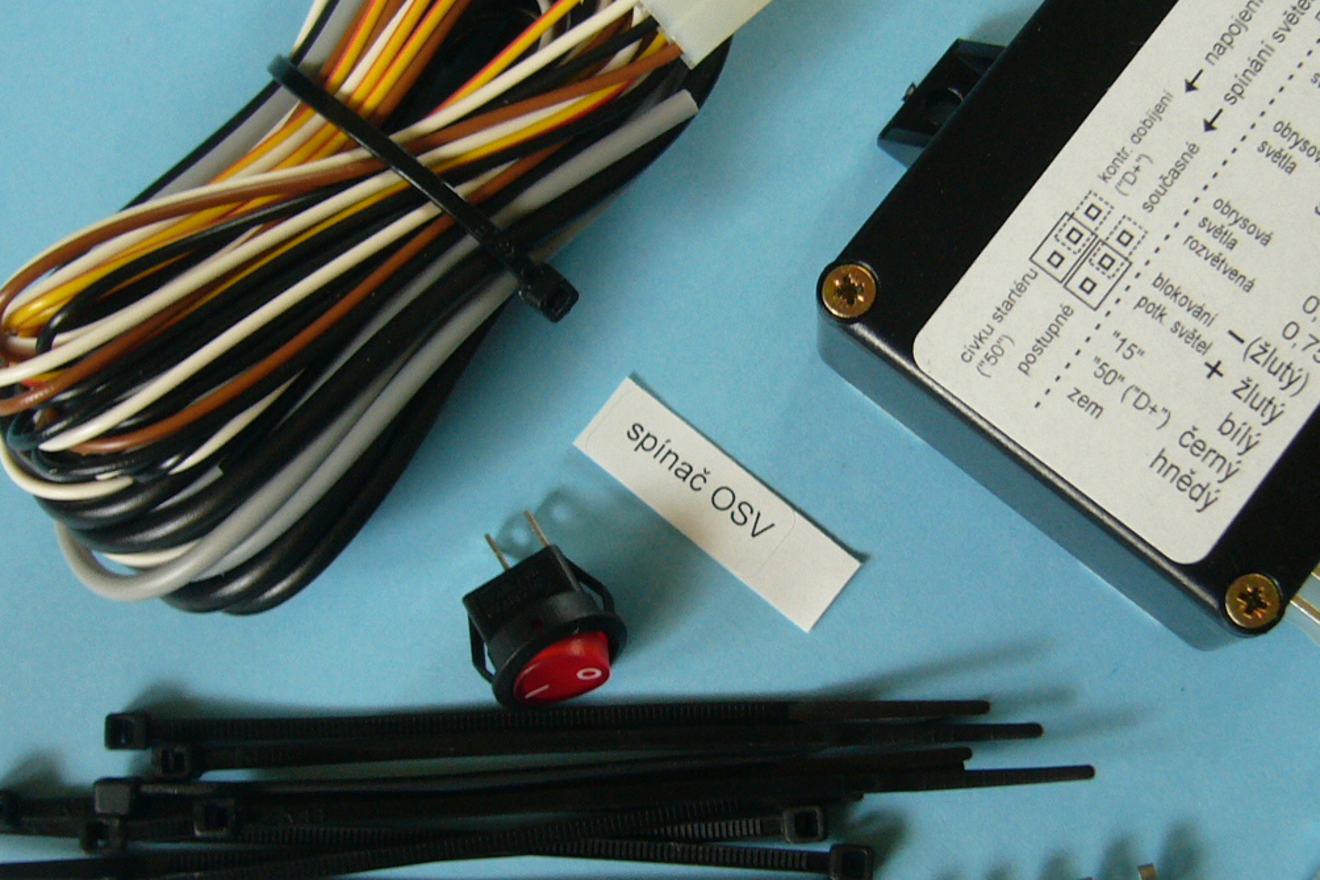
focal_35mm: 58
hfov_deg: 34.3
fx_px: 2126
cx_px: 840
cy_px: 428
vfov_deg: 23.4
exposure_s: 1/13
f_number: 2.8
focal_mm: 5.8
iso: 125
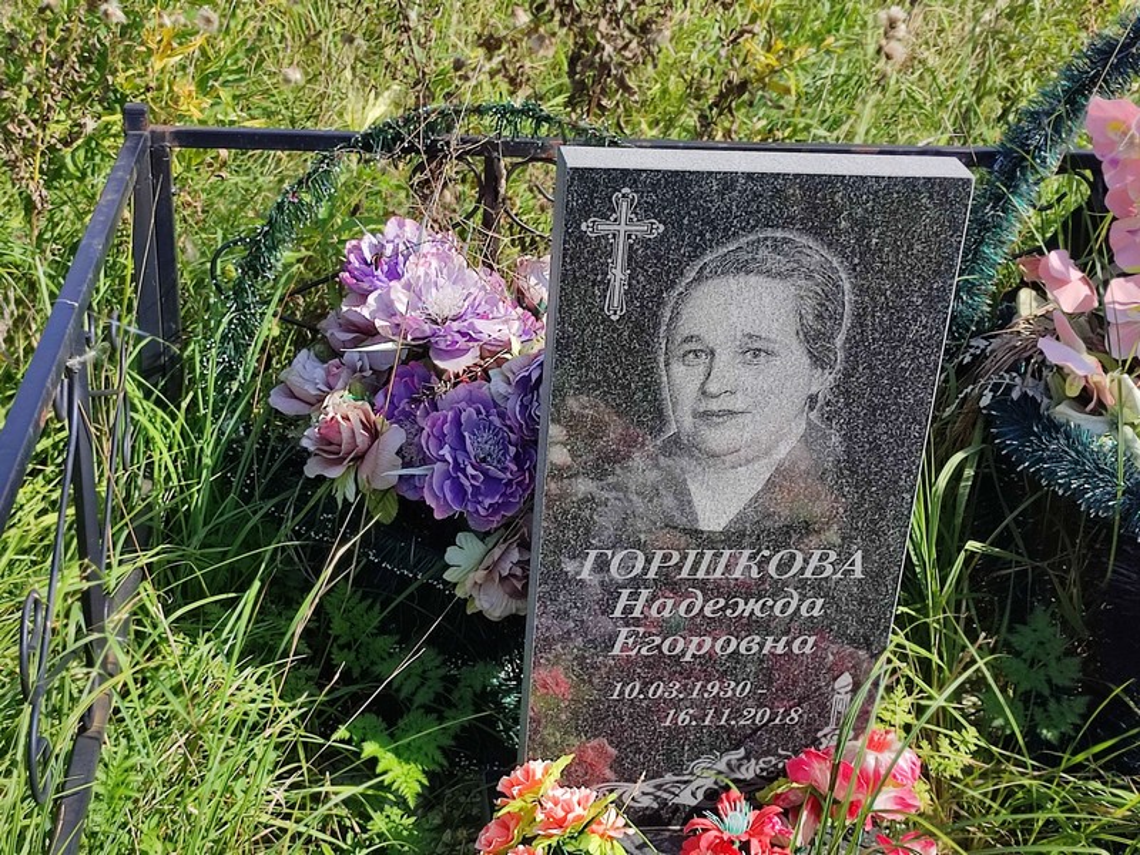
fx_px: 823
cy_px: 428
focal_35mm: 25
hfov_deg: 69.4
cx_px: 570
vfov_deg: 54.9
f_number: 1.9
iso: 50
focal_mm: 6.04
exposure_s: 1/754
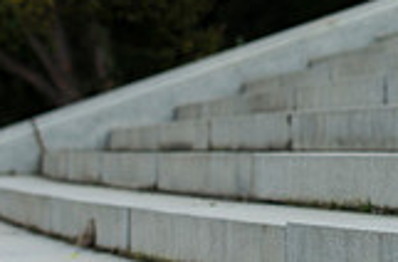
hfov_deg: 6.0
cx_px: 792
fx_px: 3733
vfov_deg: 4.0
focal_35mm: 339
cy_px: -90
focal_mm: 70
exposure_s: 1/500
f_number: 5.6
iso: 160
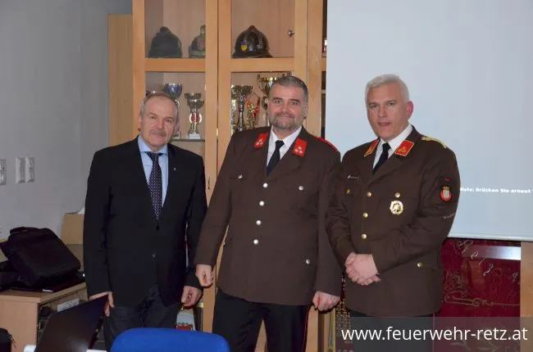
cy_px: 176
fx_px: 886
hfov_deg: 33.5
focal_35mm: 60
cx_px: 266
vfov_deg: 22.5
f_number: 4.5
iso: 3200
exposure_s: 1/60
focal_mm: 40
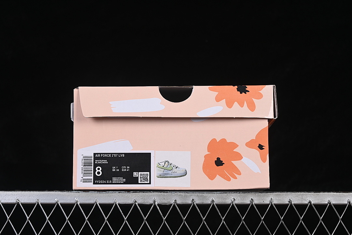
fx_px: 733
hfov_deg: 27.0
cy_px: 118
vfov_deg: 18.2
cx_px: 176
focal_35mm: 75
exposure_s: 1/80
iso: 160
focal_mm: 50
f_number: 8
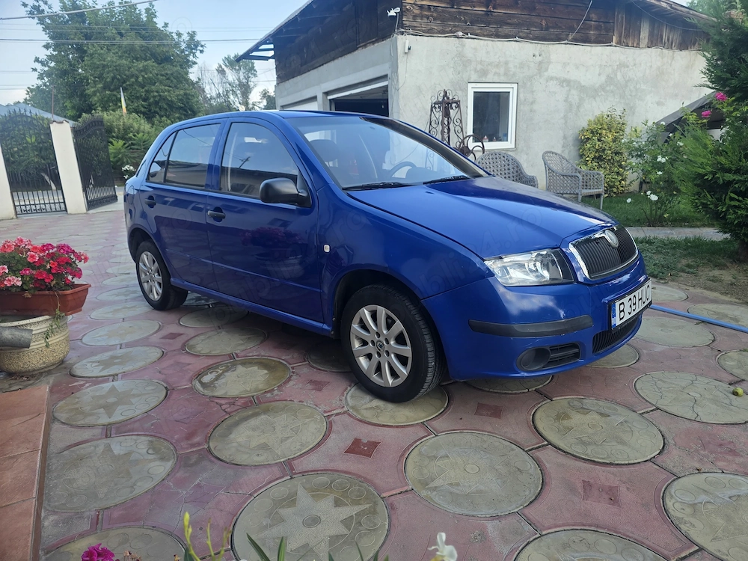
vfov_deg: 58.9
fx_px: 497
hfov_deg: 73.9
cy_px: 280
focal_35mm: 23
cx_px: 374
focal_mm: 6.3
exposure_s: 1/1399
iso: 80
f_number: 1.7
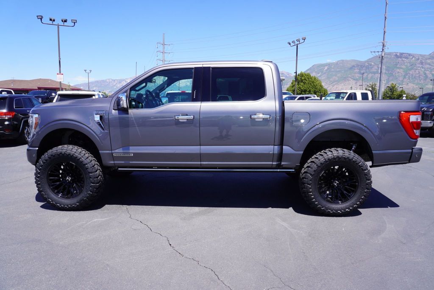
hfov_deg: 73.7
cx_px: 217
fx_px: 289
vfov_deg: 53.2
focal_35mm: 24
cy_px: 145
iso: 100
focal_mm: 16
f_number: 9
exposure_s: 1/125
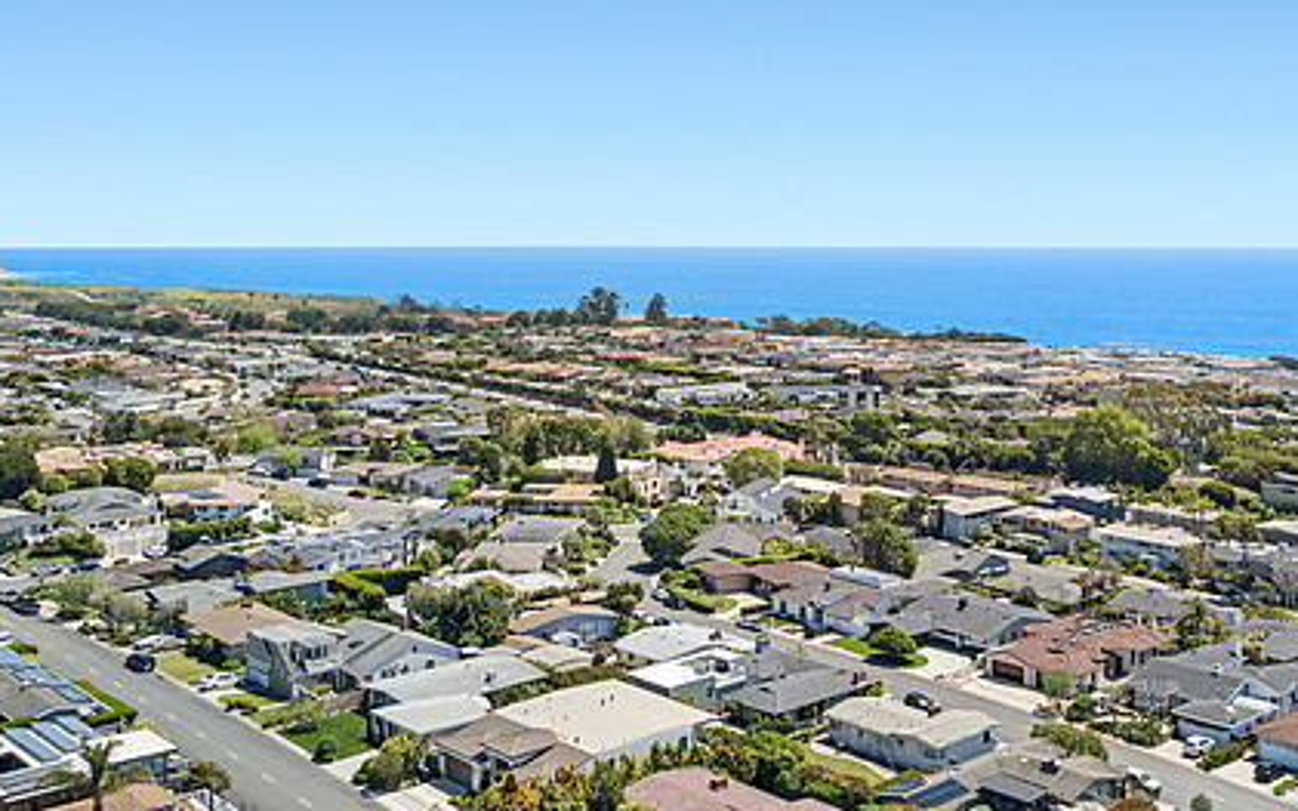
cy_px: 199
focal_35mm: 38
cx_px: 737
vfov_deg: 32.9
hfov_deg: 51.4
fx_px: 1344
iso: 100
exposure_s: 1/1700
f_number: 2.2
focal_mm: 4.73
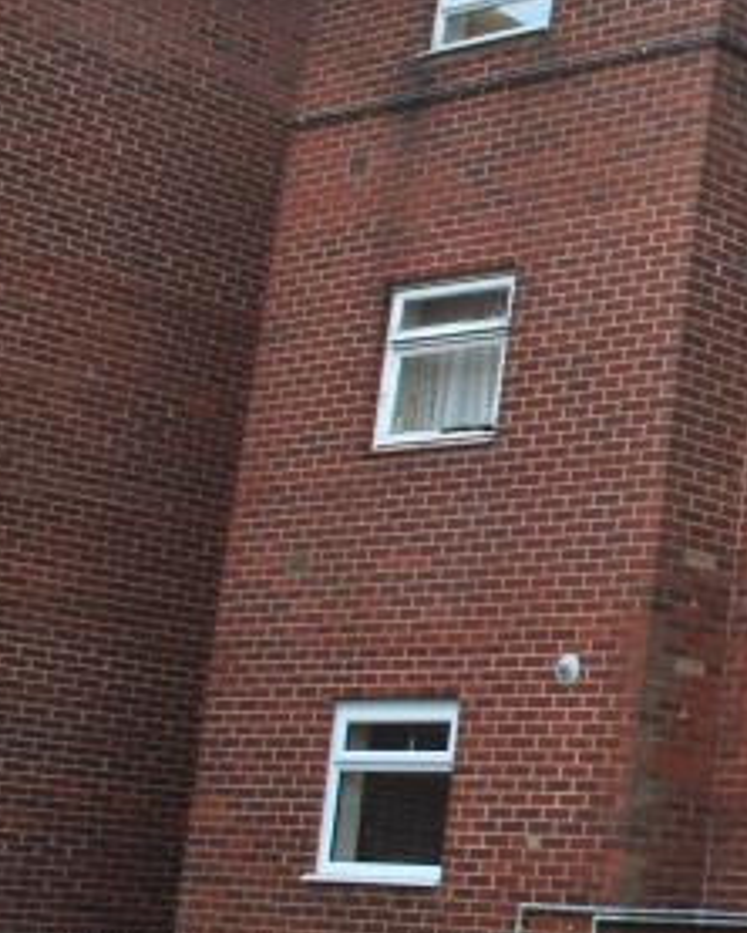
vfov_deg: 23.2
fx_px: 2264
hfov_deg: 15.6
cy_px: 350
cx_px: 1400
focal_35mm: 82
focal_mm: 18
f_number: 5.6
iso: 200
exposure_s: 1/125
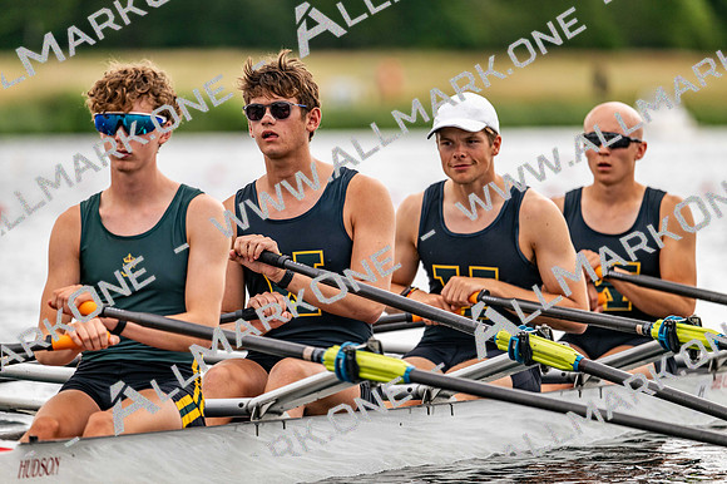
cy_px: 242
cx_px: 364
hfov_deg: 5.2
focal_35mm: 400
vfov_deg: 3.4
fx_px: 8075
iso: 500
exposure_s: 1/2500
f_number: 4.5
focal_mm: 400
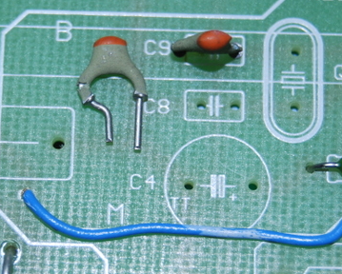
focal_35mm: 194
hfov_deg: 9.9
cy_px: 110
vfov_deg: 8.0
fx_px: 1968
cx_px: 136
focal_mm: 55
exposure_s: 1/60
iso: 200
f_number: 5.6
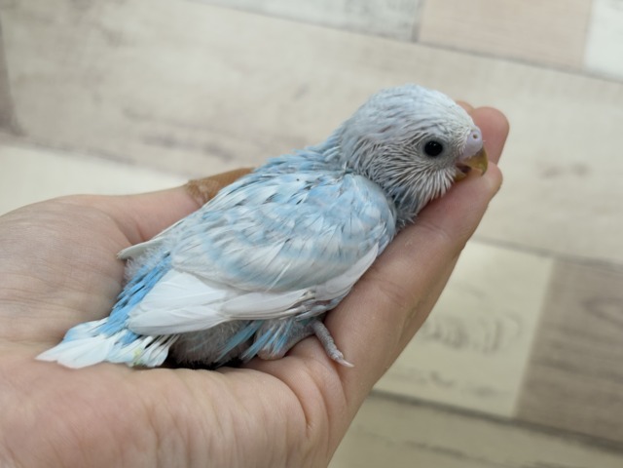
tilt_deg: -1.8
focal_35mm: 52
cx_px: 312
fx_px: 936
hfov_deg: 36.8
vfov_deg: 28.0
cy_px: 234
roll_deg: -11.5
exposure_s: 1/50
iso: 40
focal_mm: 5.96
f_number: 1.6
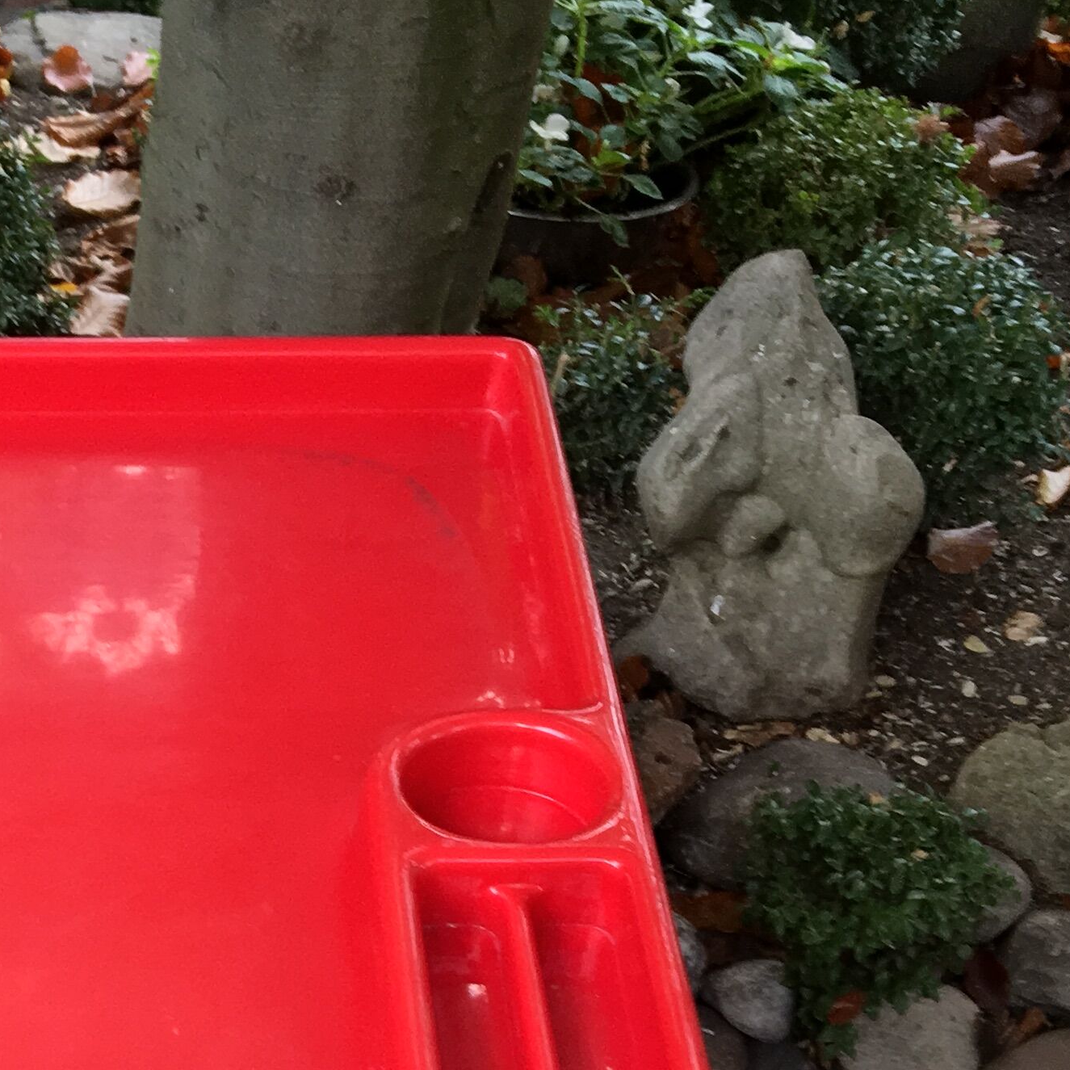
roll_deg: +3.1
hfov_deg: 21.3
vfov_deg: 20.6
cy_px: 1328
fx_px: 2728
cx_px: -48
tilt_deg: -41.9
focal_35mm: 78
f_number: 2.2
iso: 32
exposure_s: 1/50
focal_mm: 4.15
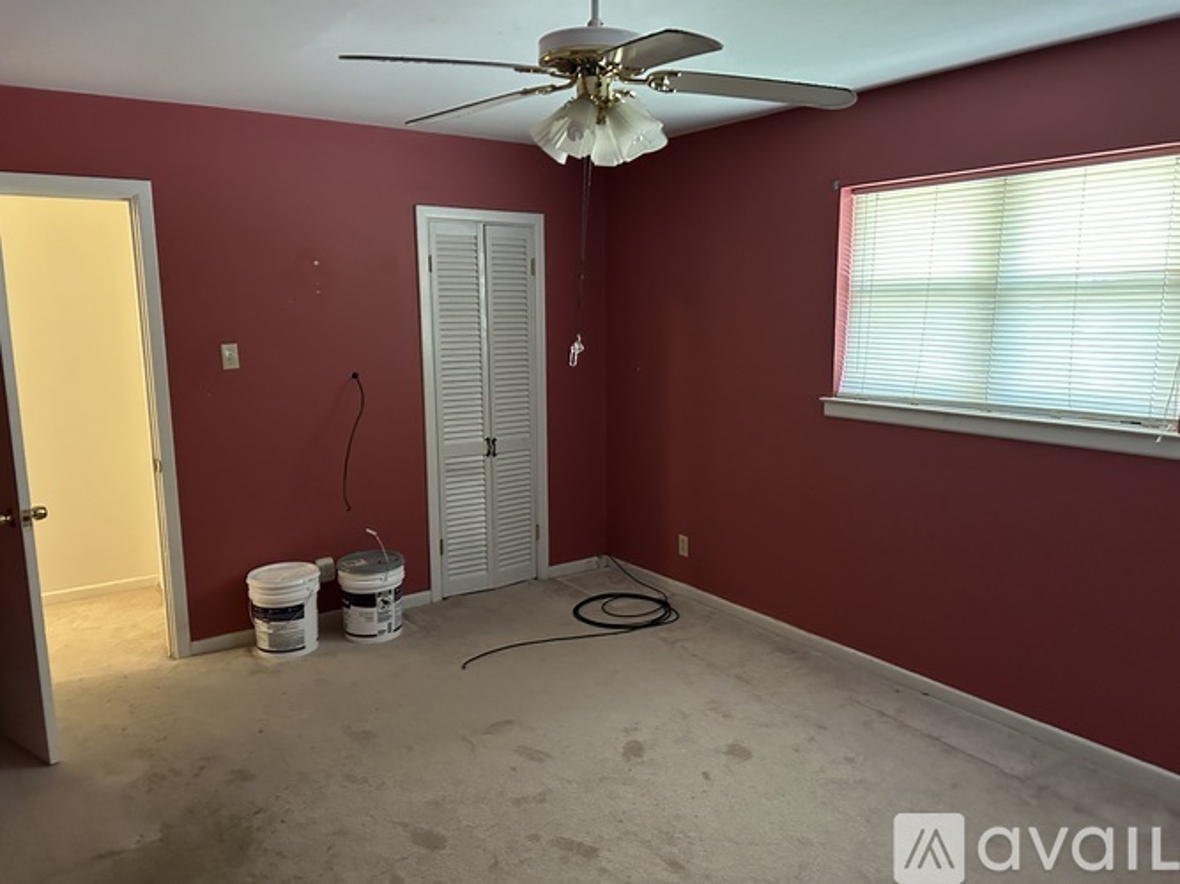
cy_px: 442
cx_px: 590
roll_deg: +0.7
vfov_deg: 53.0
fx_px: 886
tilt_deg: -8.7
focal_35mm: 26
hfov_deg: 67.3
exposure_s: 1/40
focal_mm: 5.7
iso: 640
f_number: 1.5
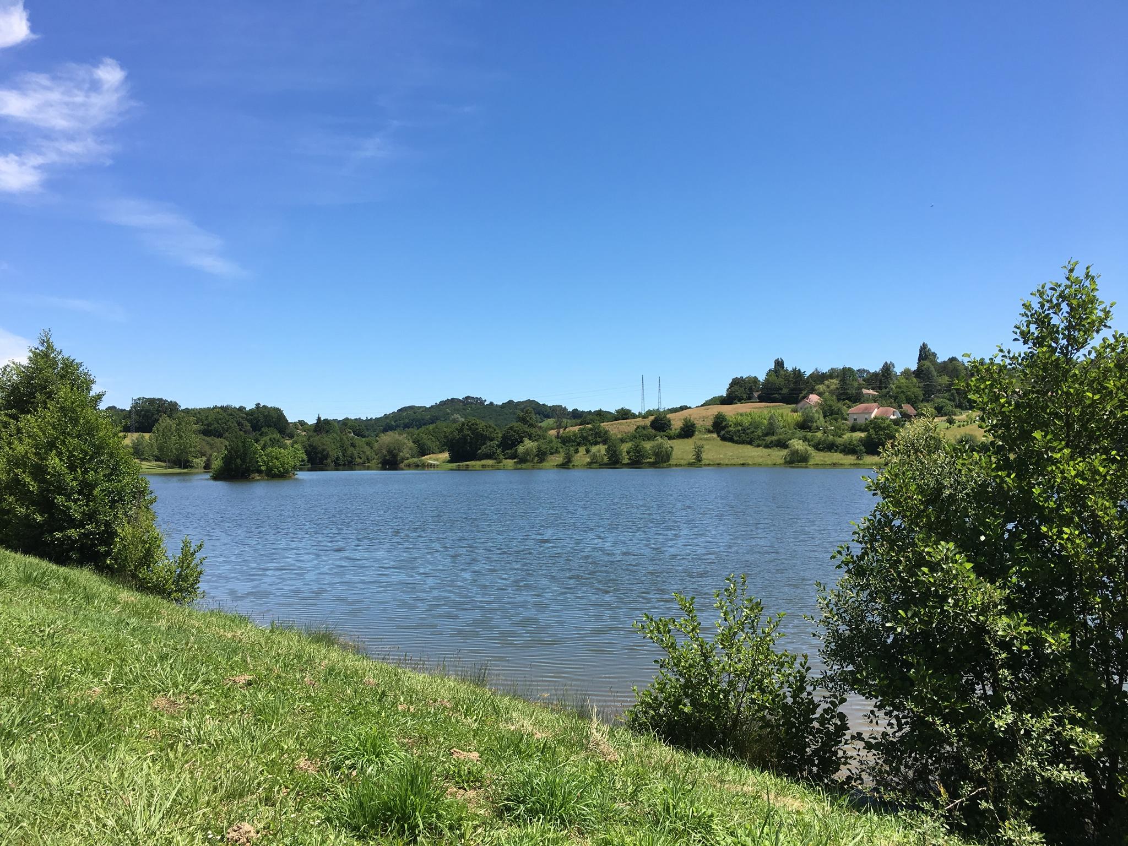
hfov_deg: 61.7
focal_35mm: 29
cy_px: 423
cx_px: 564
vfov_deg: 48.2
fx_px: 945
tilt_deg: +2.1
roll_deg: +1.4
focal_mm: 4.15
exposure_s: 1/1399
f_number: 2.2
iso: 25
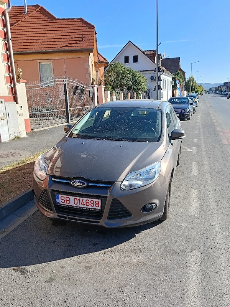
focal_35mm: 27
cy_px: 154
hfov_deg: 51.4
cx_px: 115
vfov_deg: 65.3
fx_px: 239
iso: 50
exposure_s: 1/385
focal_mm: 3.98
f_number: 1.8
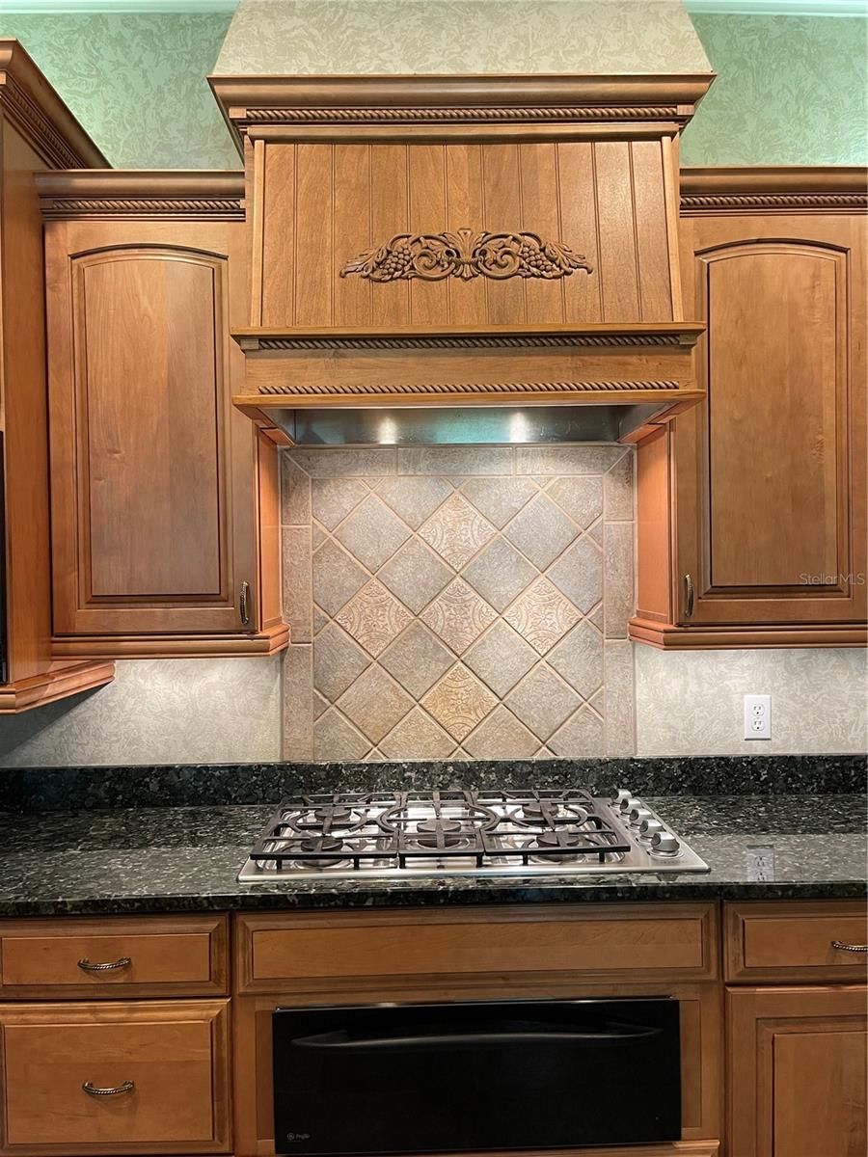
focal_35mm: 26
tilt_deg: -0.3
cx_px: 434
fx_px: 869
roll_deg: +0.9
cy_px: 578
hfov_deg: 53.1
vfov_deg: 67.3
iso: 160
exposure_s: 1/60
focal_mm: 5.1
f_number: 1.6
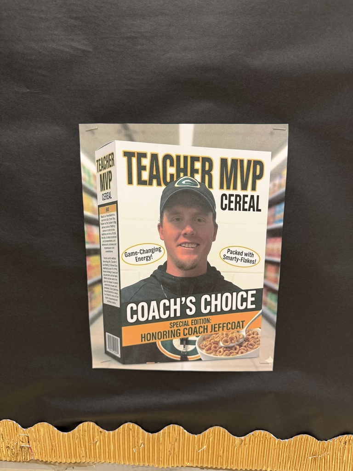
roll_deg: +0.3
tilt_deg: -12.7
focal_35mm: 24
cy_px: 236
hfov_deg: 56.8
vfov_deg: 71.6
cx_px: 176
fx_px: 326
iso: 160
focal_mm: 6.76
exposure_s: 1/60
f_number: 1.78
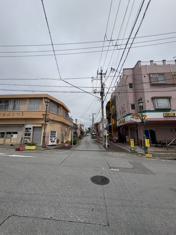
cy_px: 118
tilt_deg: +12.3
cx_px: 88
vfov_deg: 102.1
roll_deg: +0.1
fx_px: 95
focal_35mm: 14
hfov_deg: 85.7
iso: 50
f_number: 2.2
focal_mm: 2.22
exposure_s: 1/6135
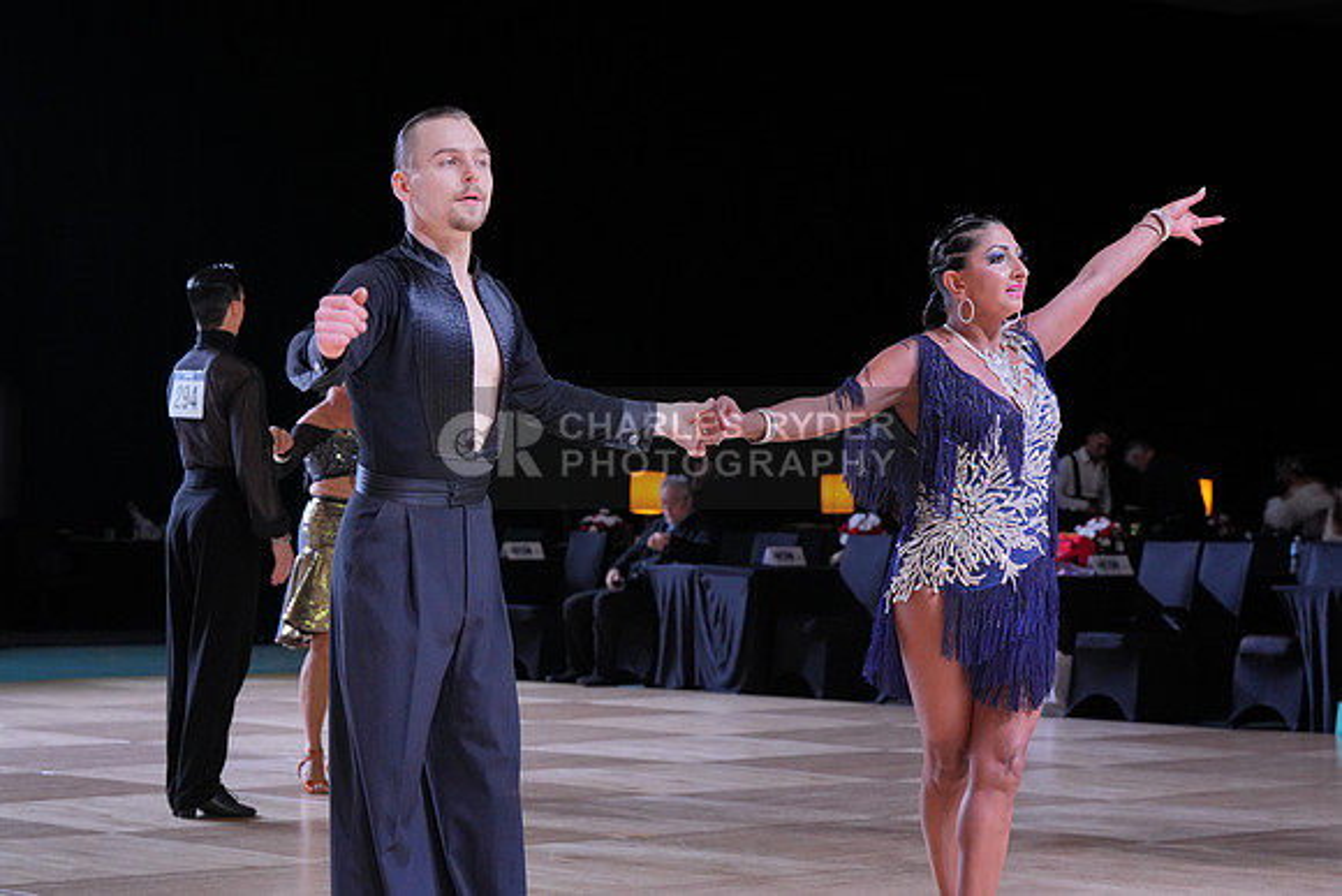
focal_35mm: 91
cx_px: 671
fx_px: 3393
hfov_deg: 22.4
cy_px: 448
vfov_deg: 15.0
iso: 2000
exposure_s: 1/400
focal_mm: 91
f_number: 6.3
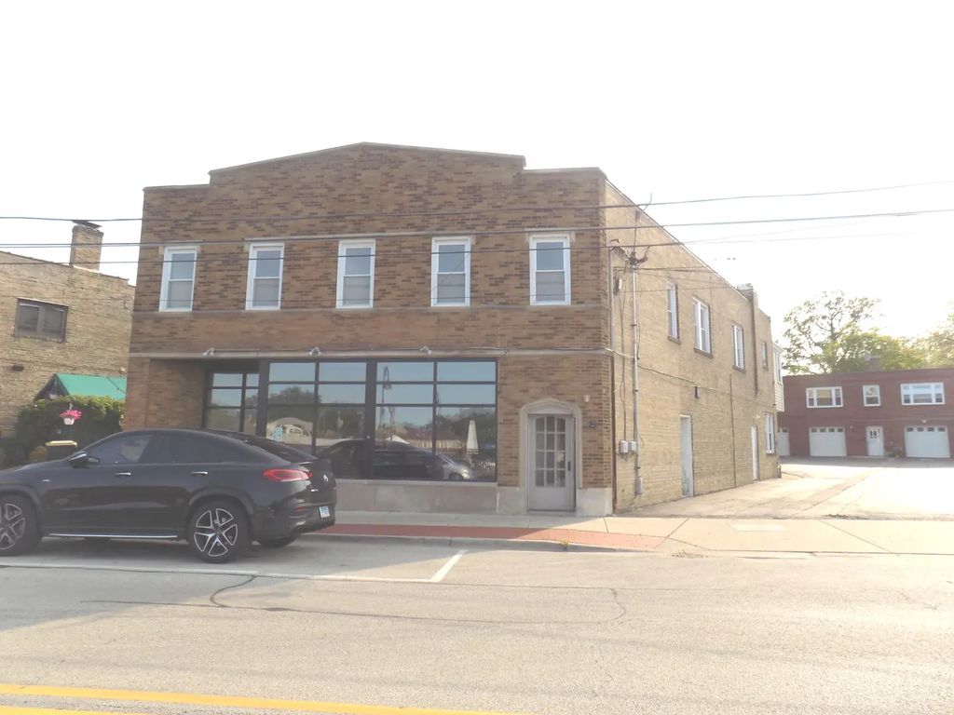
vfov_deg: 58.9
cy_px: 358
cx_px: 477
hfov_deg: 73.9
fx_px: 634
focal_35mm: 23
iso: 80
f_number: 3.1
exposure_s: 1/800
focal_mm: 4
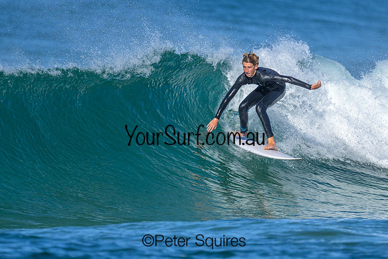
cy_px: 142
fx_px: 11863
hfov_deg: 1.9
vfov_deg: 1.3
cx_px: 154
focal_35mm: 1101
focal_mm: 800
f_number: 6.3
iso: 320
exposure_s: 1/2000
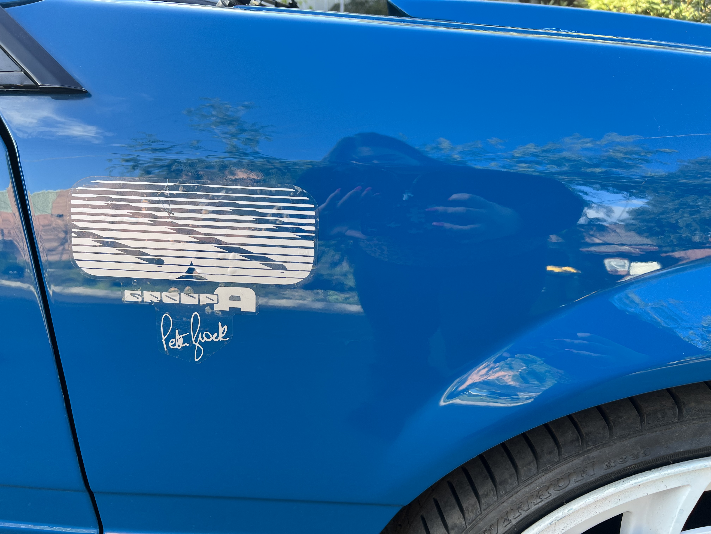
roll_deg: -1.3
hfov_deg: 67.3
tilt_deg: -20.5
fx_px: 534
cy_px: 267
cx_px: 356
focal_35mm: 26
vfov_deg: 53.1
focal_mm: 5.7
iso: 32
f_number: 1.5
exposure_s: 1/126
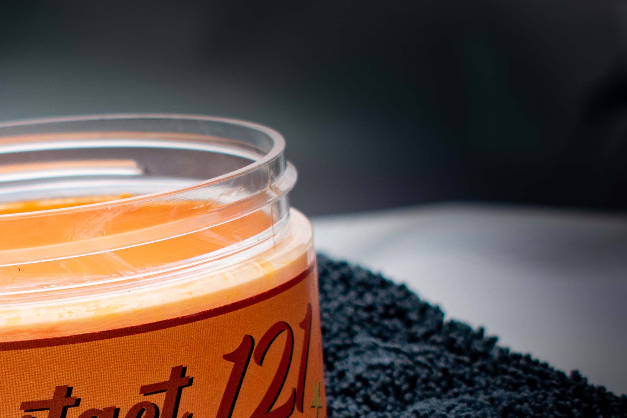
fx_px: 2943
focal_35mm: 169
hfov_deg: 11.9
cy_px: 509
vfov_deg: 8.0
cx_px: -81
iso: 200
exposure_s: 1/200
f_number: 6.3
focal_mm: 40
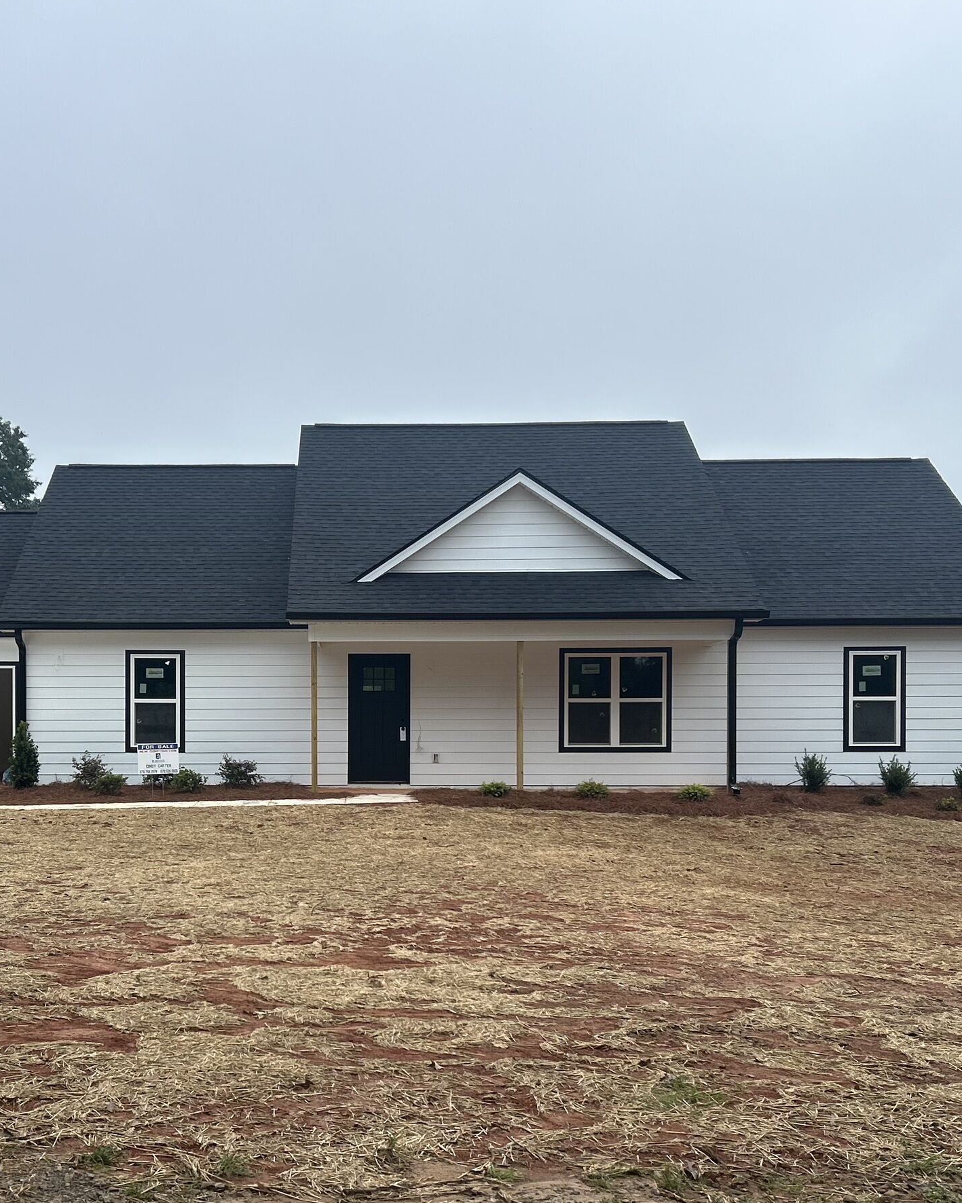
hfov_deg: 33.8
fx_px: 1566
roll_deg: +0.6
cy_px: 752
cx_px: 323
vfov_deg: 41.7
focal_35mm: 44
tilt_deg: -0.8
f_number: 1.5
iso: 50
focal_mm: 5.7
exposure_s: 1/2513
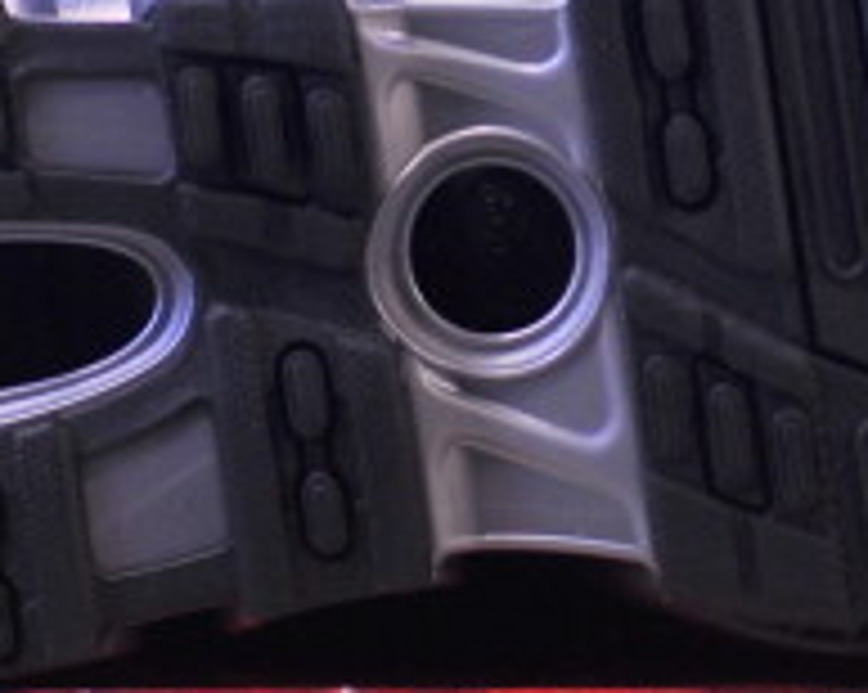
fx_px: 7494
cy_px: -286
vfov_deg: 5.3
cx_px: 558
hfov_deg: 6.6
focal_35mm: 292
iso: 250
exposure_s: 1/320
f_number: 2.8
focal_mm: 50
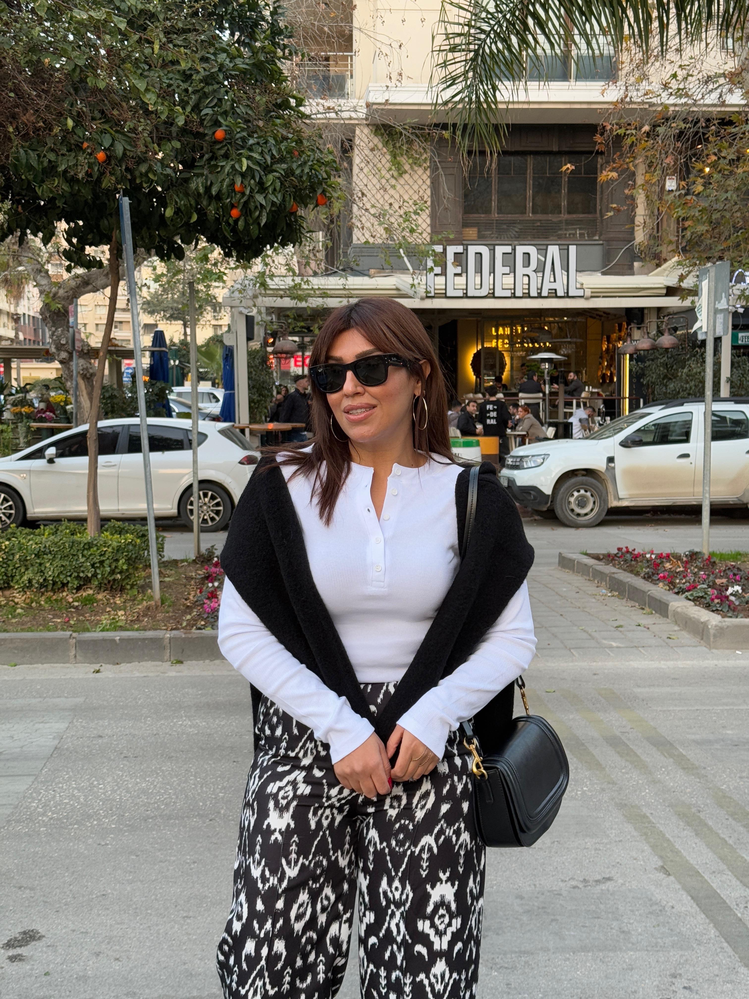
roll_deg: -0.3
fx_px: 1385
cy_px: 500
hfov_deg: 30.3
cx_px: 374
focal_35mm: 48
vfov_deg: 39.7
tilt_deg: -4.3
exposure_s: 1/93
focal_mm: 6.76
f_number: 1.78
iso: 100
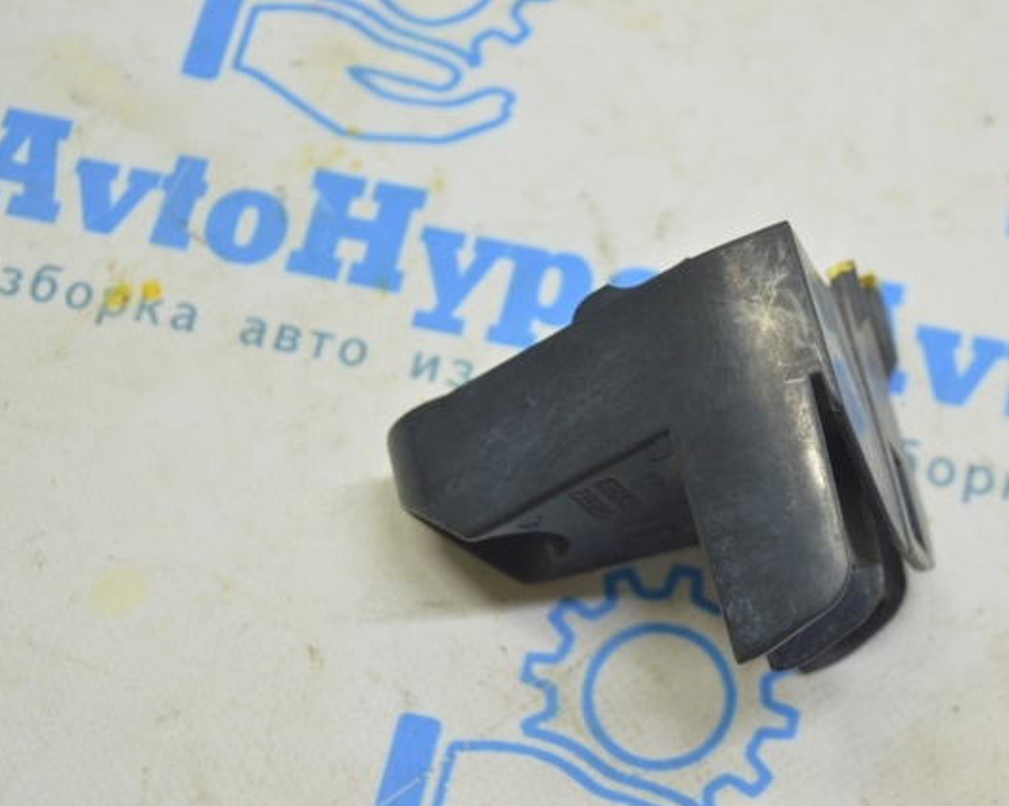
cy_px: 405
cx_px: 599
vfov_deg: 18.7
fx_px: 2447
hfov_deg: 23.3
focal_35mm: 82
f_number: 5.6
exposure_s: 1/20
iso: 400
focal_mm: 48
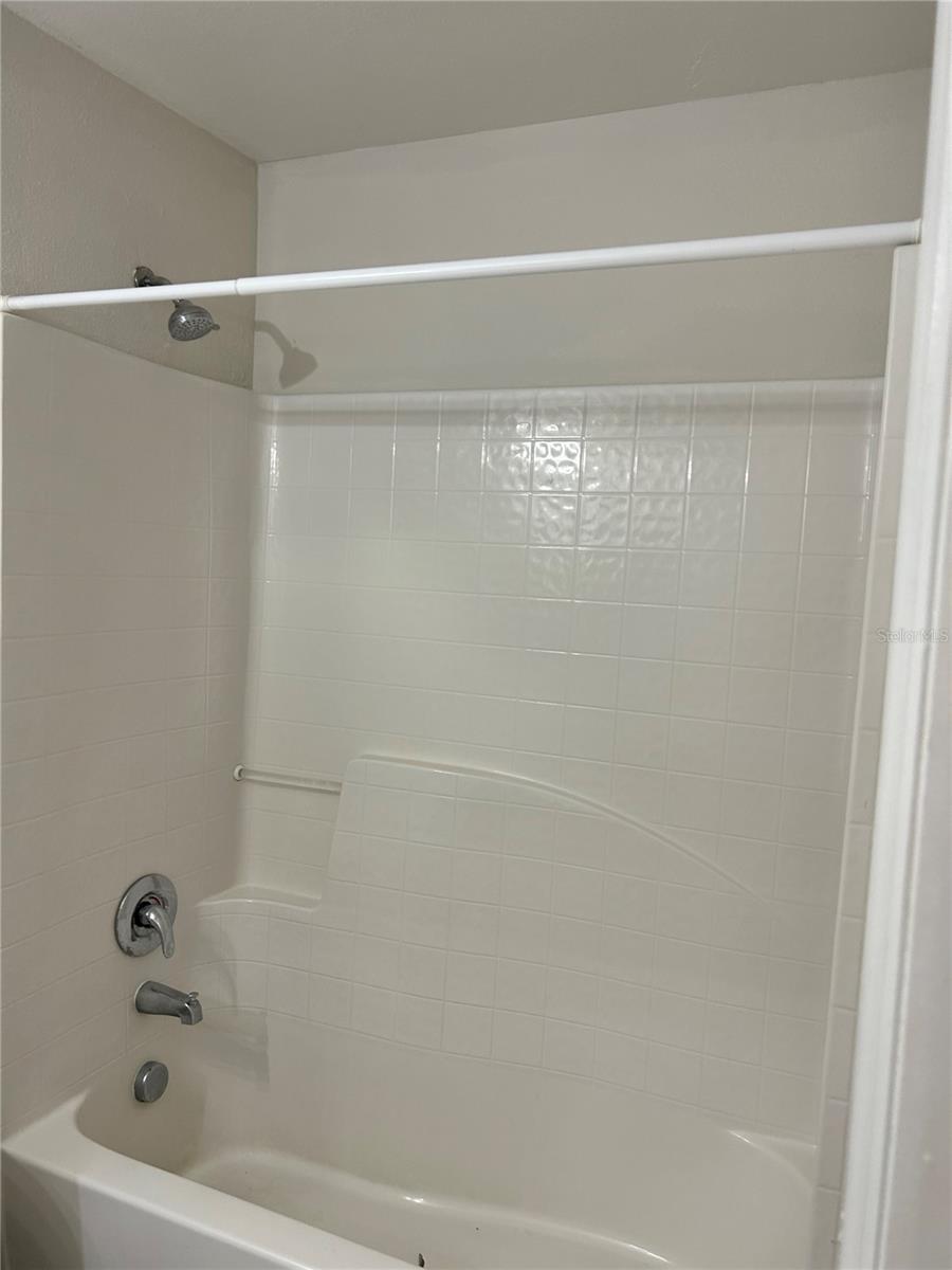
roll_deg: -2.1
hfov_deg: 53.1
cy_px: 635
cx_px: 476
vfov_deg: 67.3
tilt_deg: -0.5
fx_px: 953
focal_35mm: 26
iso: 80
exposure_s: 1/60
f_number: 1.5
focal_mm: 5.7
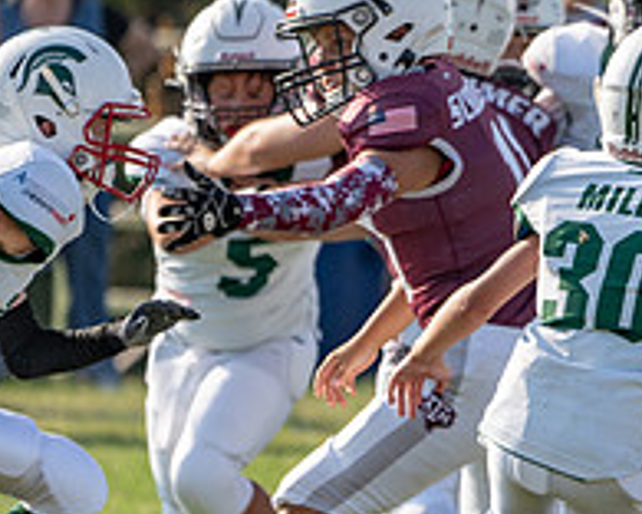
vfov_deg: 1.4
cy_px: 338
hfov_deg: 1.7
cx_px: 846
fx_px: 21186
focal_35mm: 1115
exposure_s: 1/1000
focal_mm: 400
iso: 250
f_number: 5.6
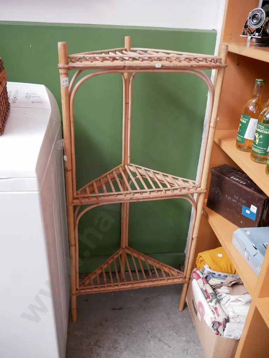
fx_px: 311
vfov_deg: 60.0
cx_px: 134
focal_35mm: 30
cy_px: 179
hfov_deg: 46.8
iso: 3200
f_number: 4
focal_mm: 15
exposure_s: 1/20
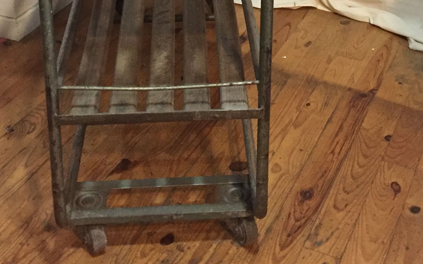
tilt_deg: -21.1
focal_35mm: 65
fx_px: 749
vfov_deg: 18.6
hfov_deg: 31.5
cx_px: 222
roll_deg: -0.7
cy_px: -76
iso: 320
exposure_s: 1/17
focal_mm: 4.15
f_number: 2.2
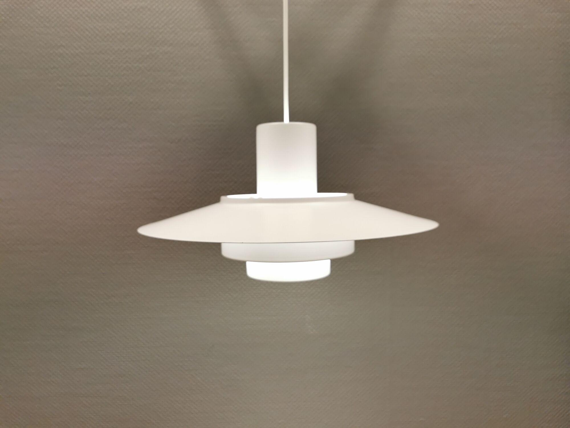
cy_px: 214
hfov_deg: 65.3
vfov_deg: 51.4
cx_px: 285
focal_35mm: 27
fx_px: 445
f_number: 1.6
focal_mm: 5.56
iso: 125
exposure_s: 1/60
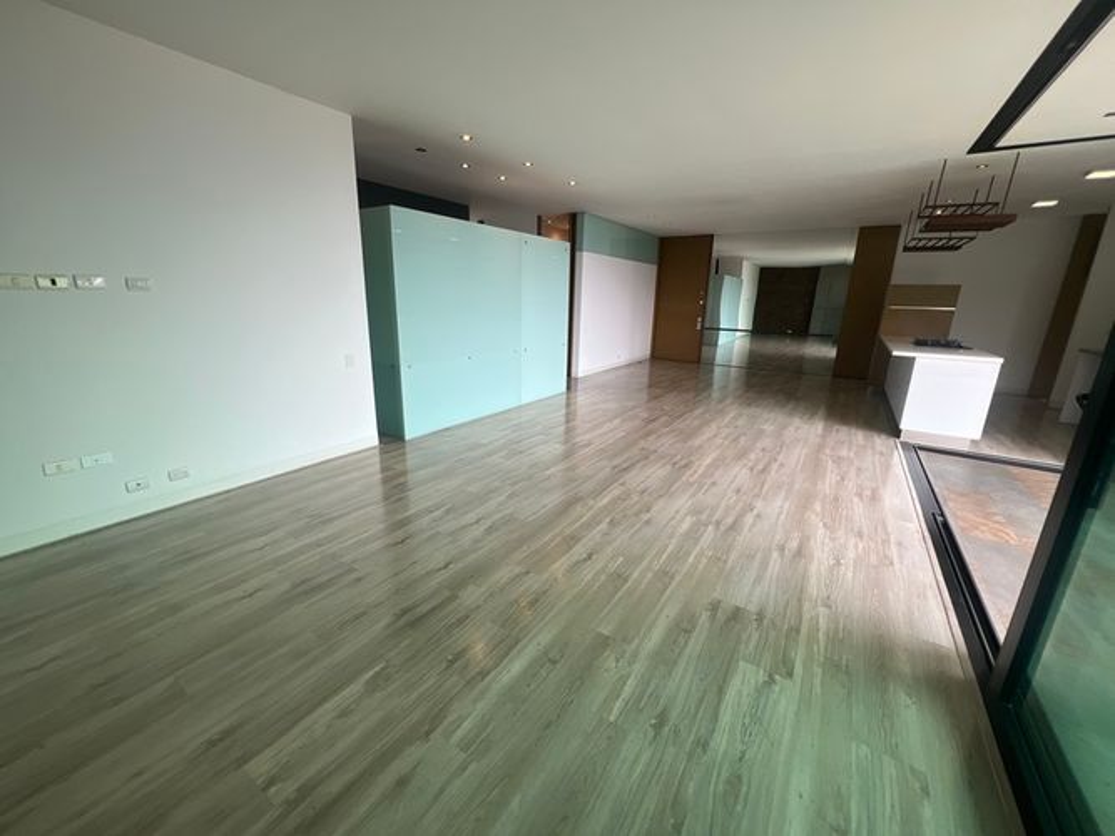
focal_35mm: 13
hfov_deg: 106.2
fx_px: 419
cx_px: 558
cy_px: 418
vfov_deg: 89.9
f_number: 1.8
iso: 40
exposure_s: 1/120
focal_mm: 1.57
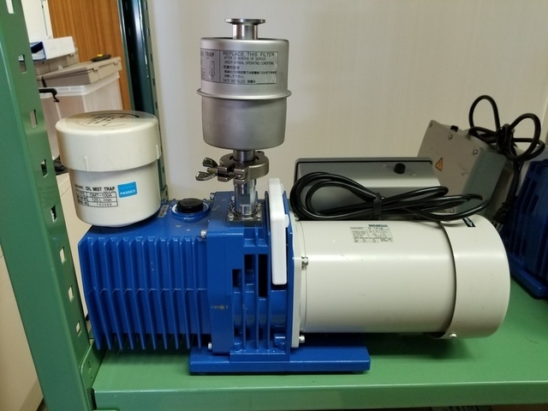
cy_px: 206
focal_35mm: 26
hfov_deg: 67.3
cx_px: 274
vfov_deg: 53.1
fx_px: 412
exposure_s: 1/33
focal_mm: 4.25
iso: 160
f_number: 1.7
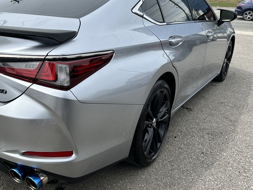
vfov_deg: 39.5
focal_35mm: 36
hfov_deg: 49.6
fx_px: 263
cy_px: 76
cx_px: 68
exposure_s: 1/3597
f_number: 1.78
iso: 80
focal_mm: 6.86
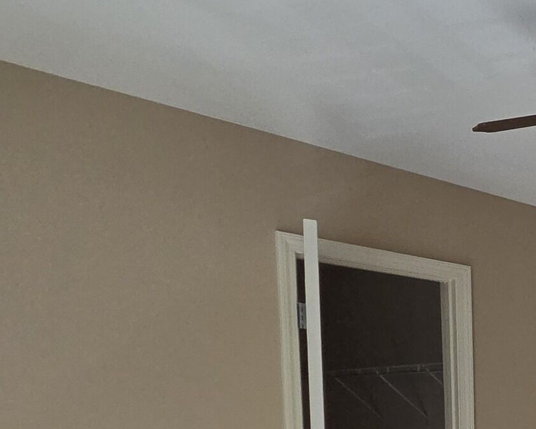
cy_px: 507
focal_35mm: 46
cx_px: 791
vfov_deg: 28.7
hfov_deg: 28.0
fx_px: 730
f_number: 2.2
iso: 250
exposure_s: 1/719
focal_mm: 2.2
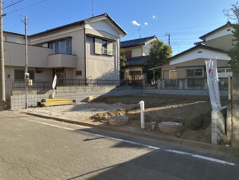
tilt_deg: +1.3
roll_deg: -0.5
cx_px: 122
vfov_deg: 48.3
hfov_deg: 61.6
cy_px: 88
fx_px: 200
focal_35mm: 29
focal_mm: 3.99
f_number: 1.8
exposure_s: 1/1156
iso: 32
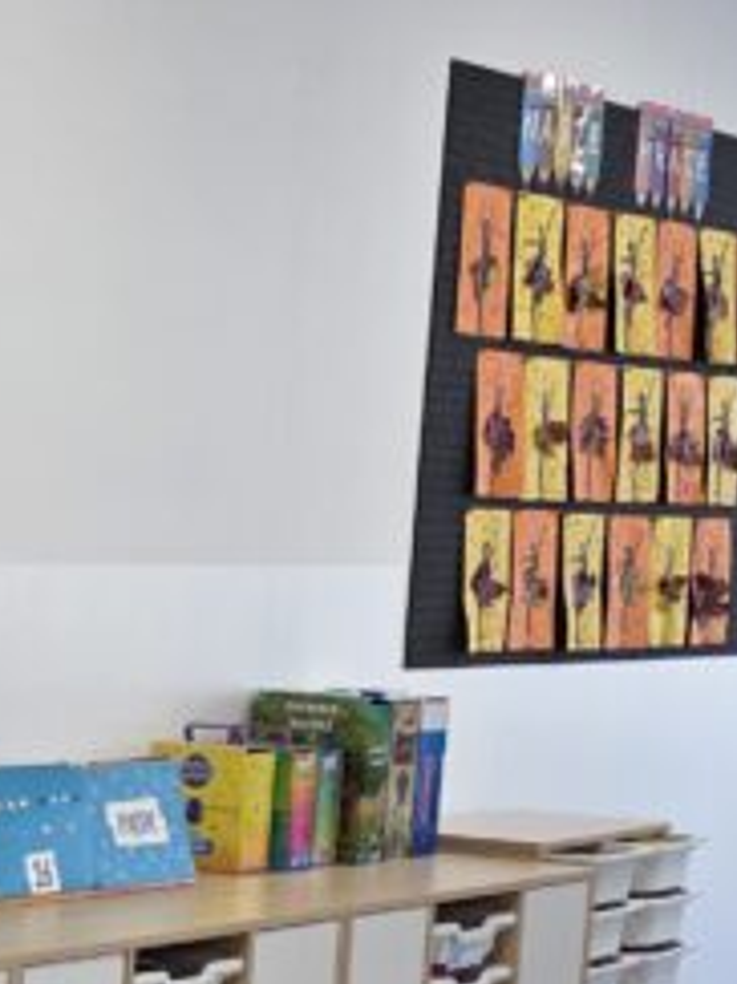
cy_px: 931
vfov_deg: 19.8
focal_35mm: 97
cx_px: -583
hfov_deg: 13.6
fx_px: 2756
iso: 100
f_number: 1.7
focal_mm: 6.3
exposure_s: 1/180
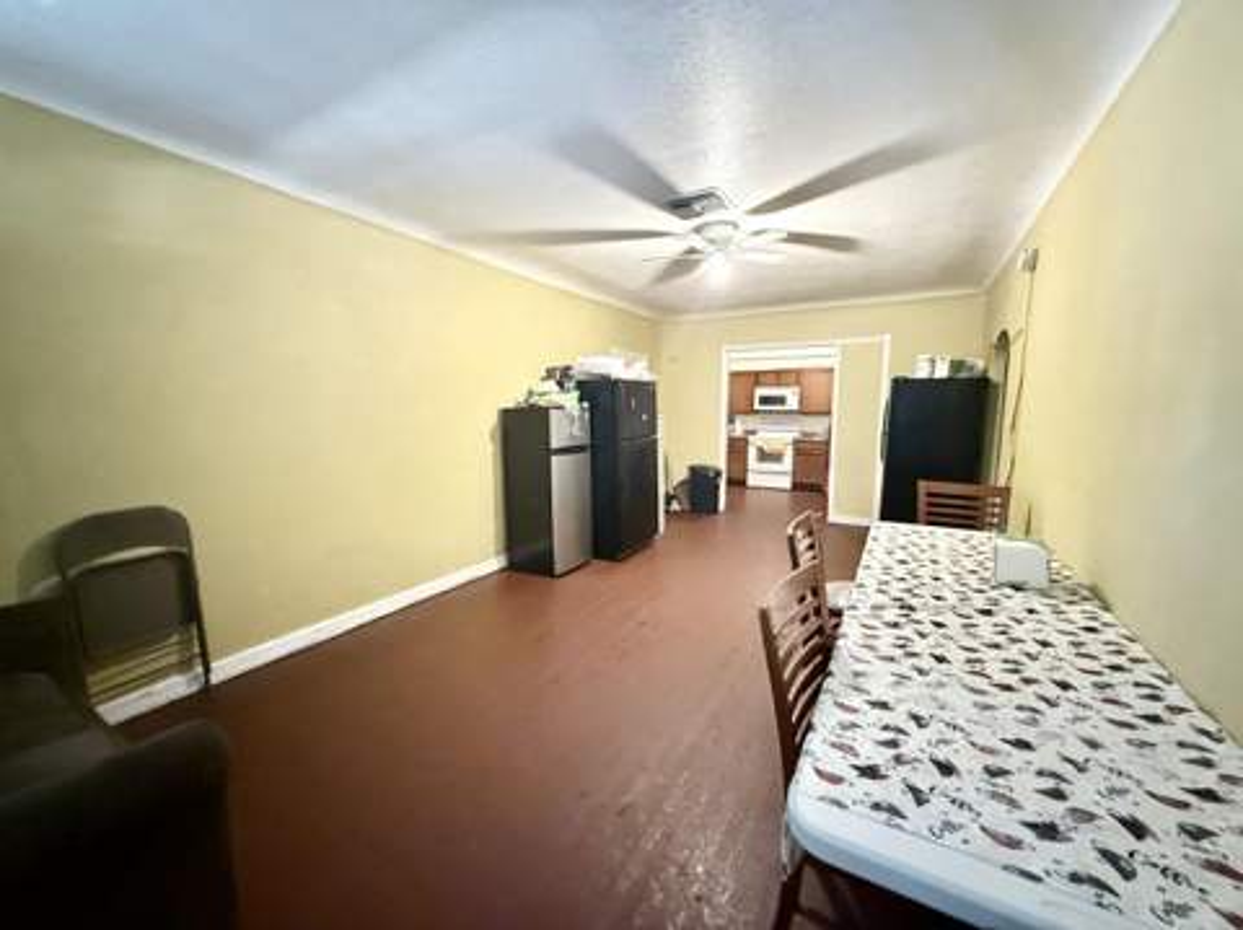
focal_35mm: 14
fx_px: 502
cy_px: 465
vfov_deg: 85.6
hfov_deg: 102.1
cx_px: 622
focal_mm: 2.22
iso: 1250
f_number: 2.2
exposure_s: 1/40
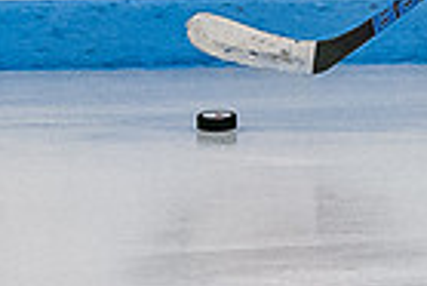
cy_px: -402
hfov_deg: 1.8
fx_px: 13619
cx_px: 753
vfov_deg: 1.2
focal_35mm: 1147
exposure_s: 1/800
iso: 2500
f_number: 3.5
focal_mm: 90
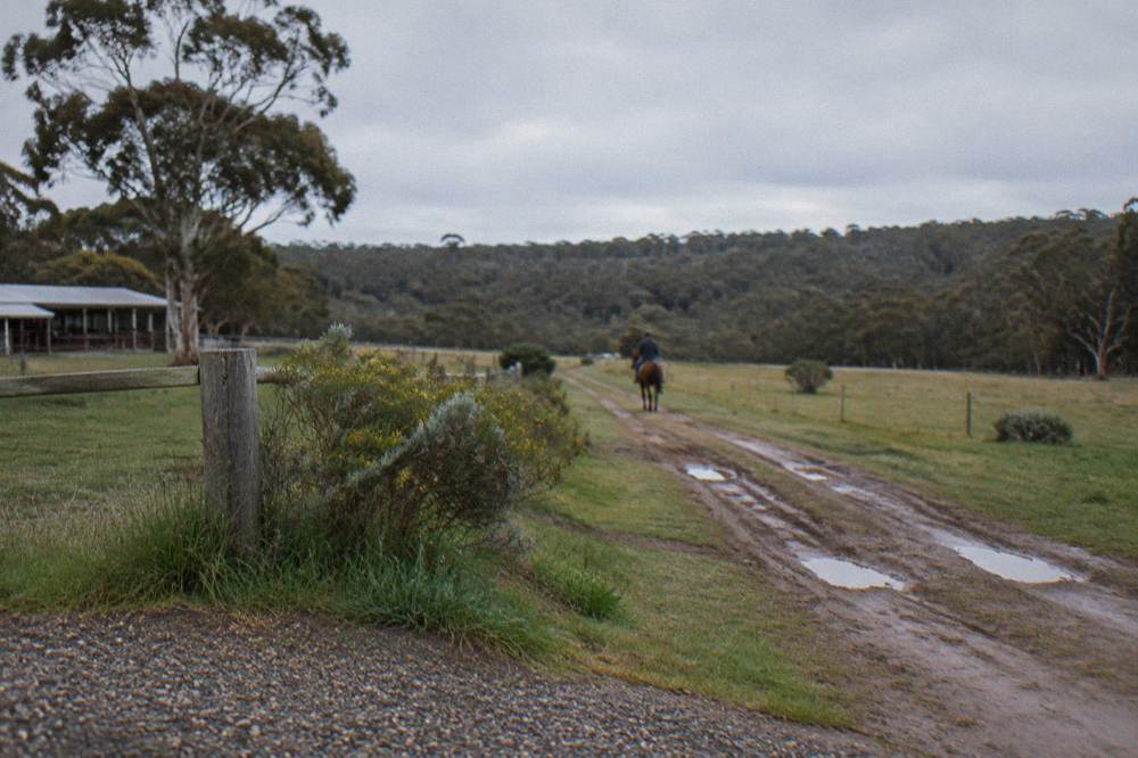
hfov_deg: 54.5
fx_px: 1106
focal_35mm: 35
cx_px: 569
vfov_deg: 37.8
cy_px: 379
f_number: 10
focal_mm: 35
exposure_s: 1/200
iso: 320
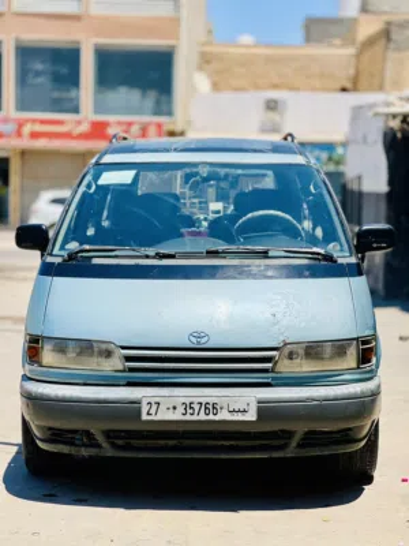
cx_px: 204
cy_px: 273
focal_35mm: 77
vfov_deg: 25.3
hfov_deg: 19.1
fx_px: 1213
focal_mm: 9
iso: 32
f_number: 2.8
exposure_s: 1/1004
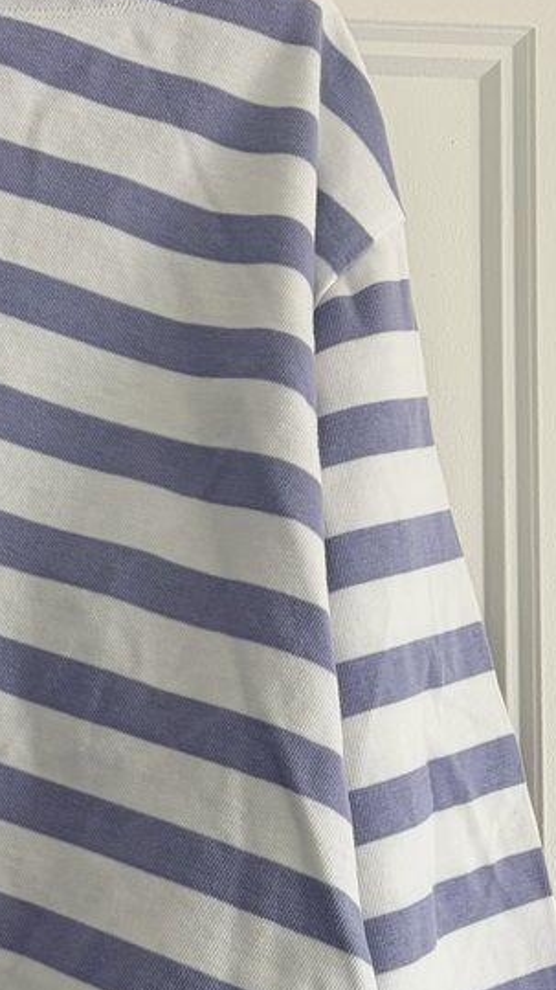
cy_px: 758
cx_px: -213
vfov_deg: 29.6
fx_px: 1836
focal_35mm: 70
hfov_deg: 16.1
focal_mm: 5.96
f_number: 1.6
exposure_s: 1/165
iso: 40
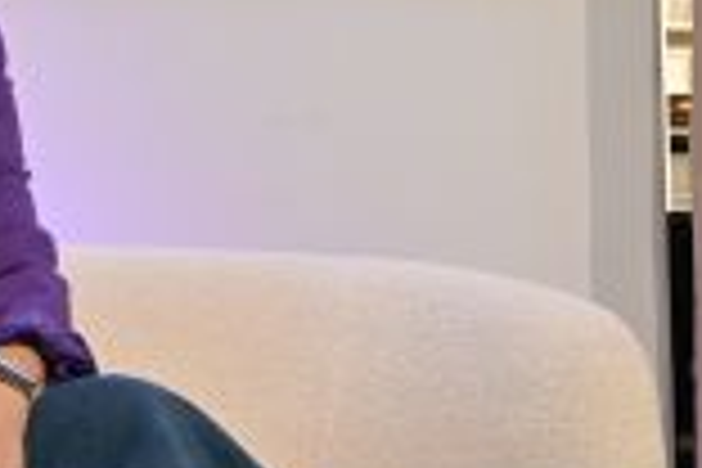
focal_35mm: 123
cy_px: 146
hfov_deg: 16.5
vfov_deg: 11.1
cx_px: 117
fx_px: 2398
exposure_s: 1/125
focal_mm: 16
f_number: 3.5
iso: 1250
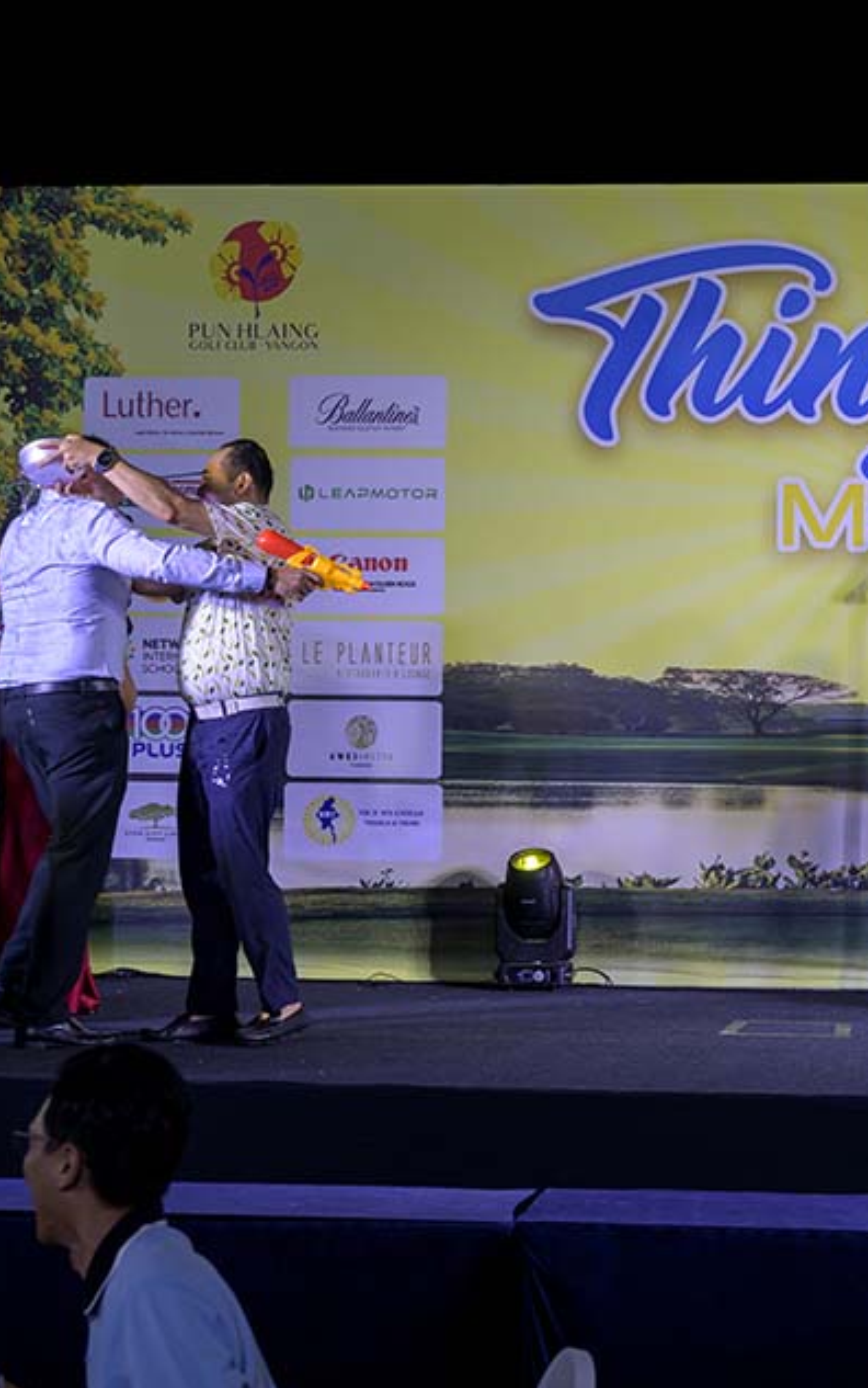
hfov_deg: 18.8
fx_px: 2572
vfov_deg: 30.2
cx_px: 796
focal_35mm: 68
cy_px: 695
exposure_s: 1/200
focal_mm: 44
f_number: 5.6
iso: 1100
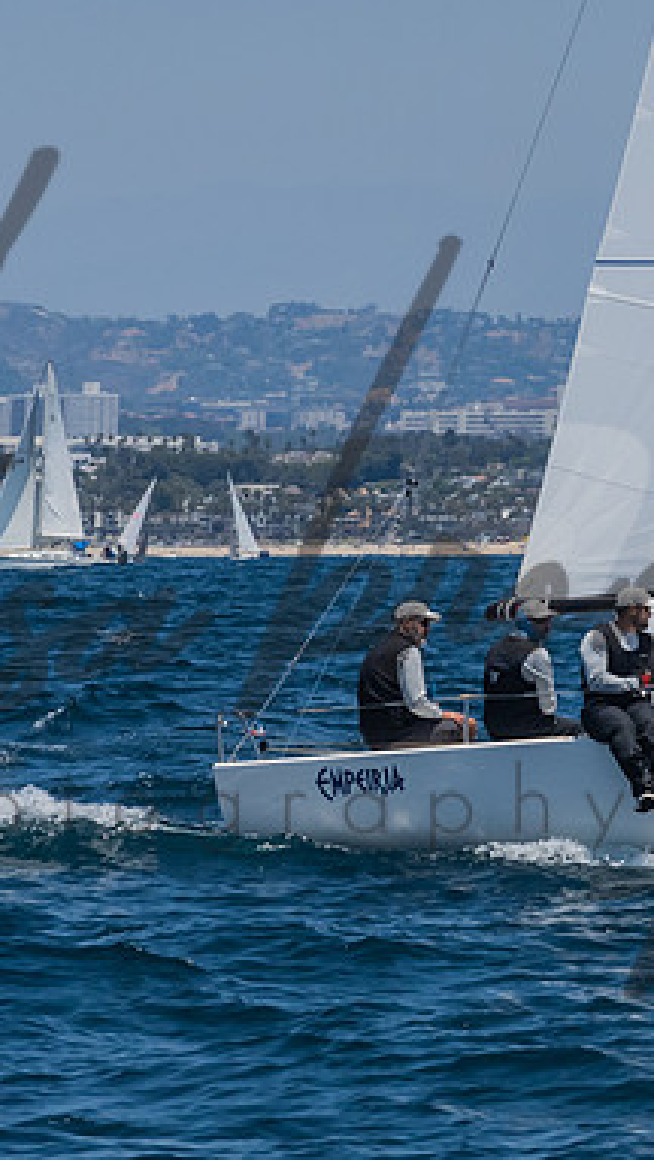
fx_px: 11477
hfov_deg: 3.3
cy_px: 578
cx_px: 490
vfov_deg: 5.8
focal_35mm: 373
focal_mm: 155
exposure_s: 1/1600
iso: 640
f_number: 14
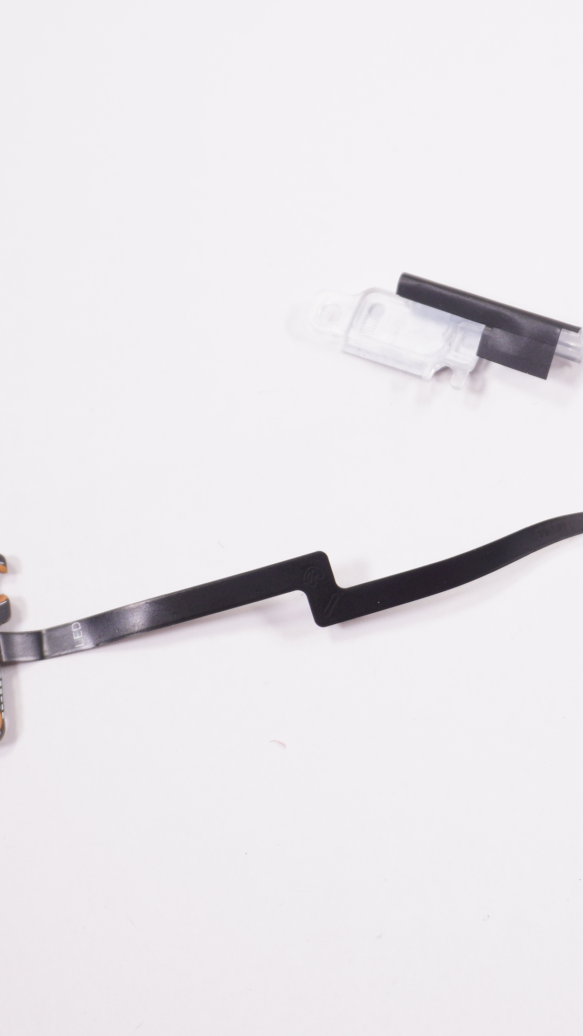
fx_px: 1781
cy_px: 526
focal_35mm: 65
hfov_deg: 18.5
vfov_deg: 32.4
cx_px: 414
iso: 500
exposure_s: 1/200
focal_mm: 27
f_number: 5.6
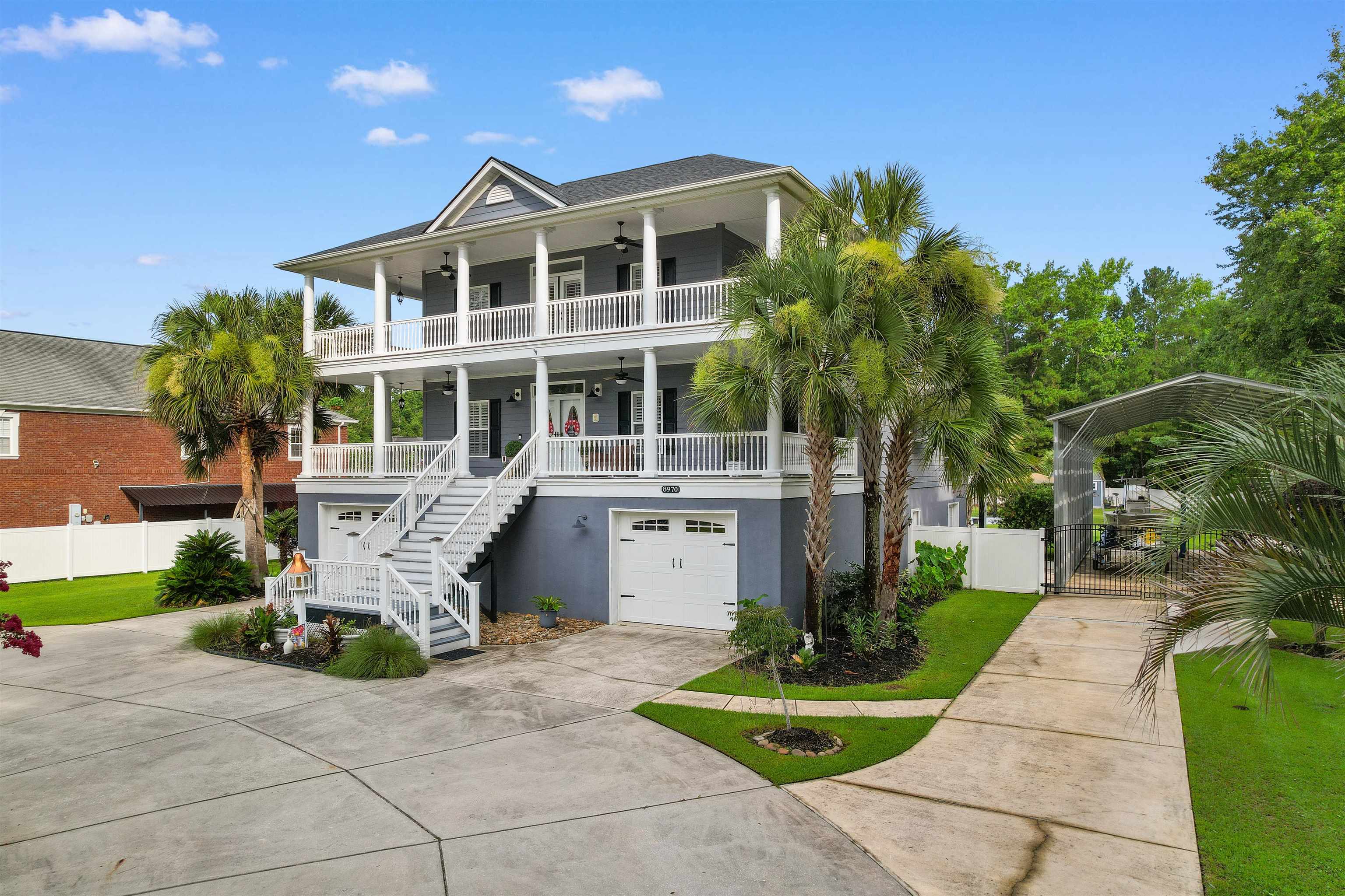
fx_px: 822
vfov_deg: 57.2
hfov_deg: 78.6
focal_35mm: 22
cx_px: 672
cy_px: 448
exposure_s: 1/320
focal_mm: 8.38
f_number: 2.8
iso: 100
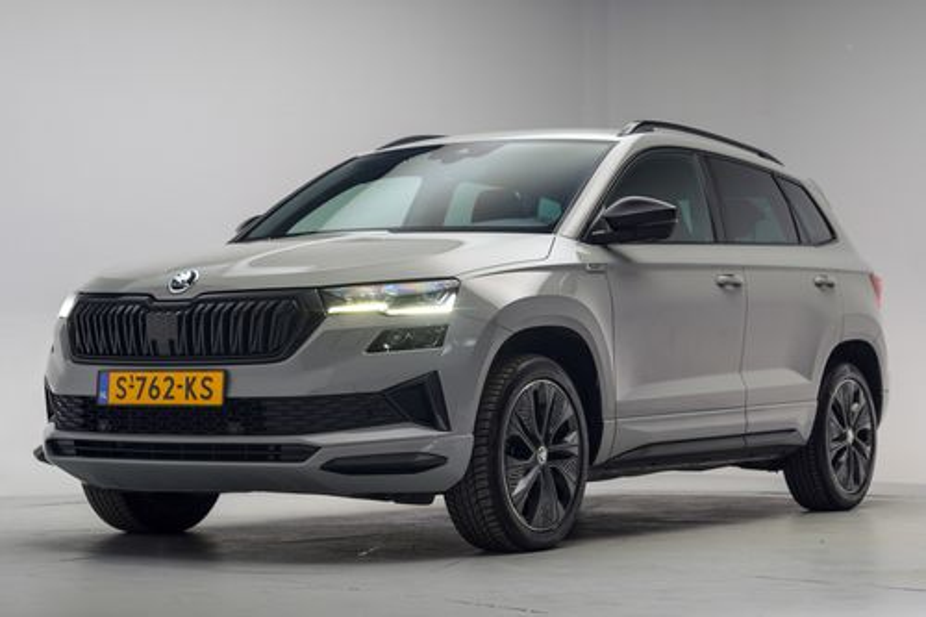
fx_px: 1286
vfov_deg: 27.0
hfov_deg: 39.6
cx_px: 463
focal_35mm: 50
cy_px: 308
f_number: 4
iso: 100
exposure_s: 1/13
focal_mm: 50
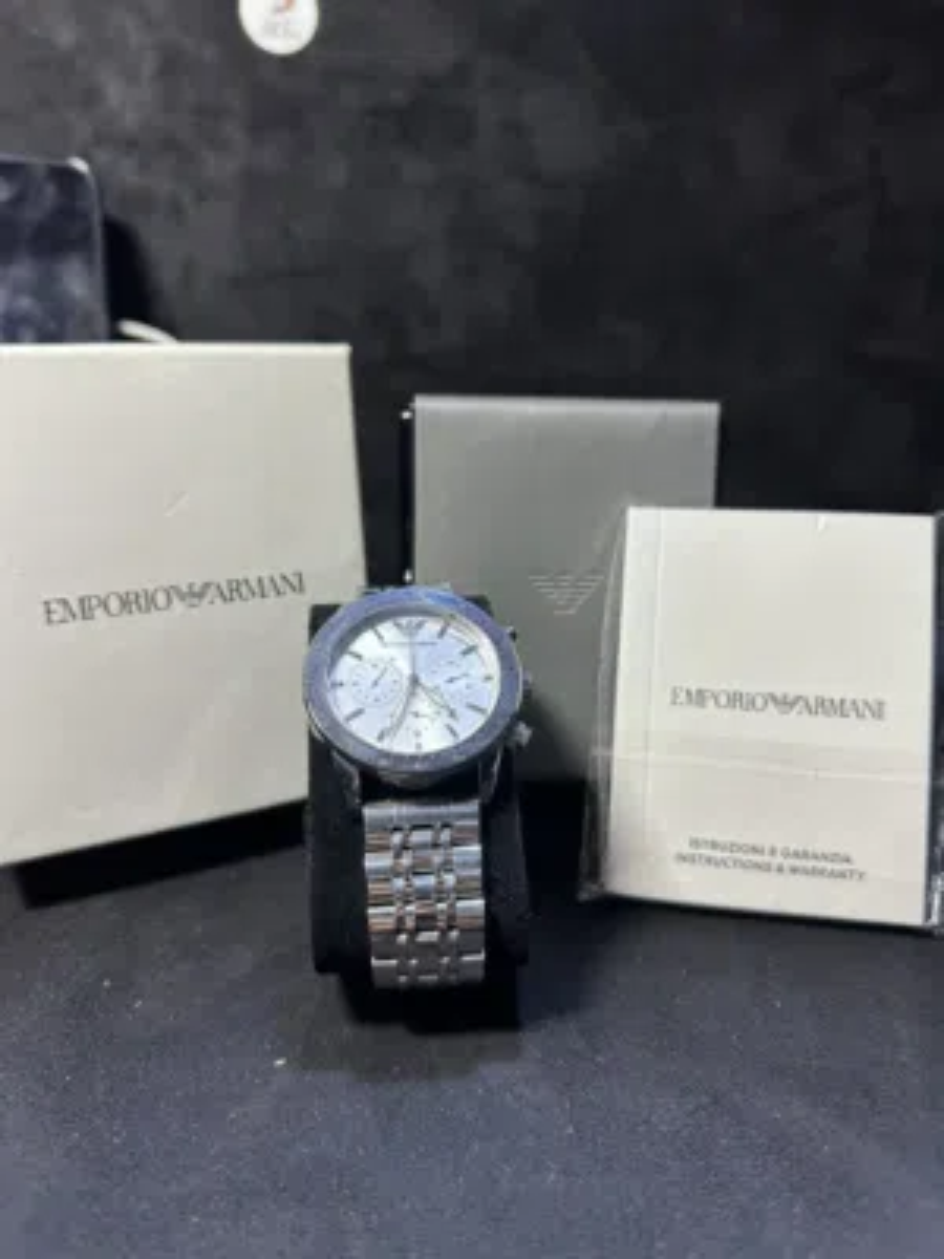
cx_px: 472
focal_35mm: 24
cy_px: 630
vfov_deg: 71.6
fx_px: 873
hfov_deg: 56.8
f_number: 1.78
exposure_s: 1/103
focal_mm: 6.86
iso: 250
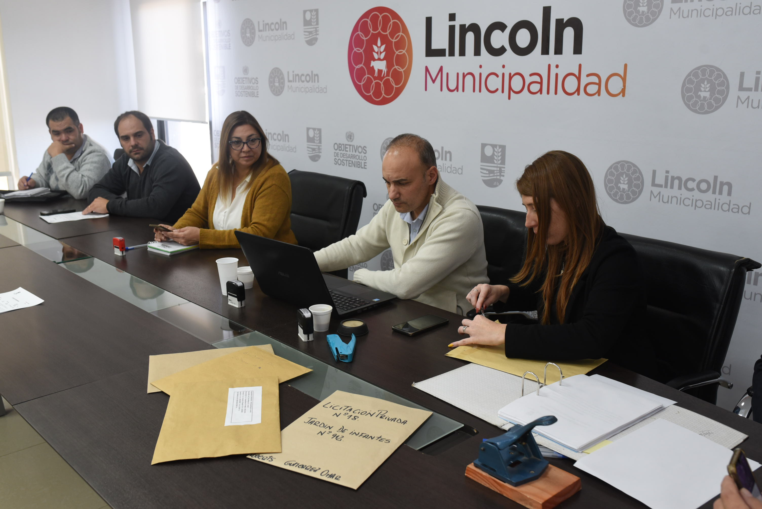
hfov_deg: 54.4
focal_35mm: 35
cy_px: 254
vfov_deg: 37.9
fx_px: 741
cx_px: 381
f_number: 6.3
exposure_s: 1/125
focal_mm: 35
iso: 1250
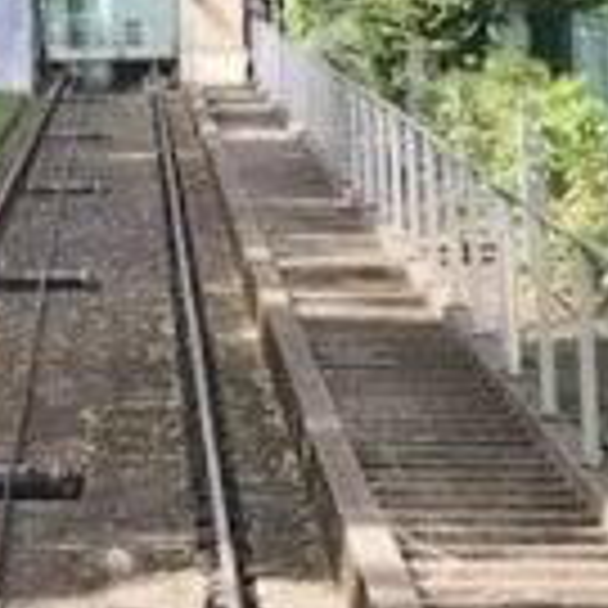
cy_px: 153
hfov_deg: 8.7
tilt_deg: +17.1
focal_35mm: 194
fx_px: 3855
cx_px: -428
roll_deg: -2.5
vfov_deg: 9.0
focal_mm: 4.15
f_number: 2.2
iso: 32
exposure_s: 1/214
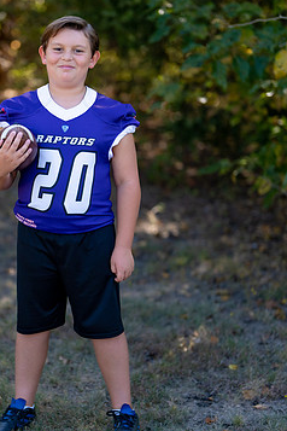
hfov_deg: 14.5
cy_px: 221
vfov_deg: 21.7
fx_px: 1124
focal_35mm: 94
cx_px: 55
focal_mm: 50
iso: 100
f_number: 1.2
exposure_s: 1/2000
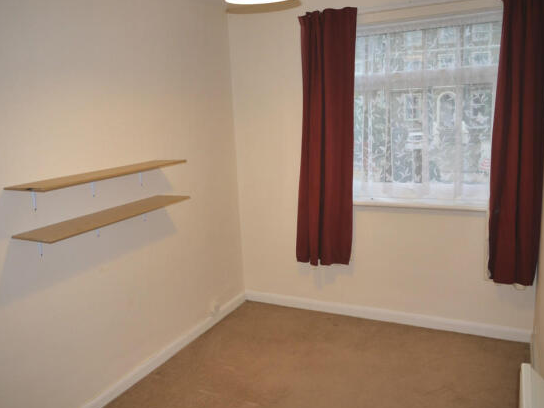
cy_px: 200
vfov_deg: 46.8
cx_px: 264
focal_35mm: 30
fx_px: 471
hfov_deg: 60.0
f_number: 3.5
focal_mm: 14
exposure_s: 1/30
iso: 160
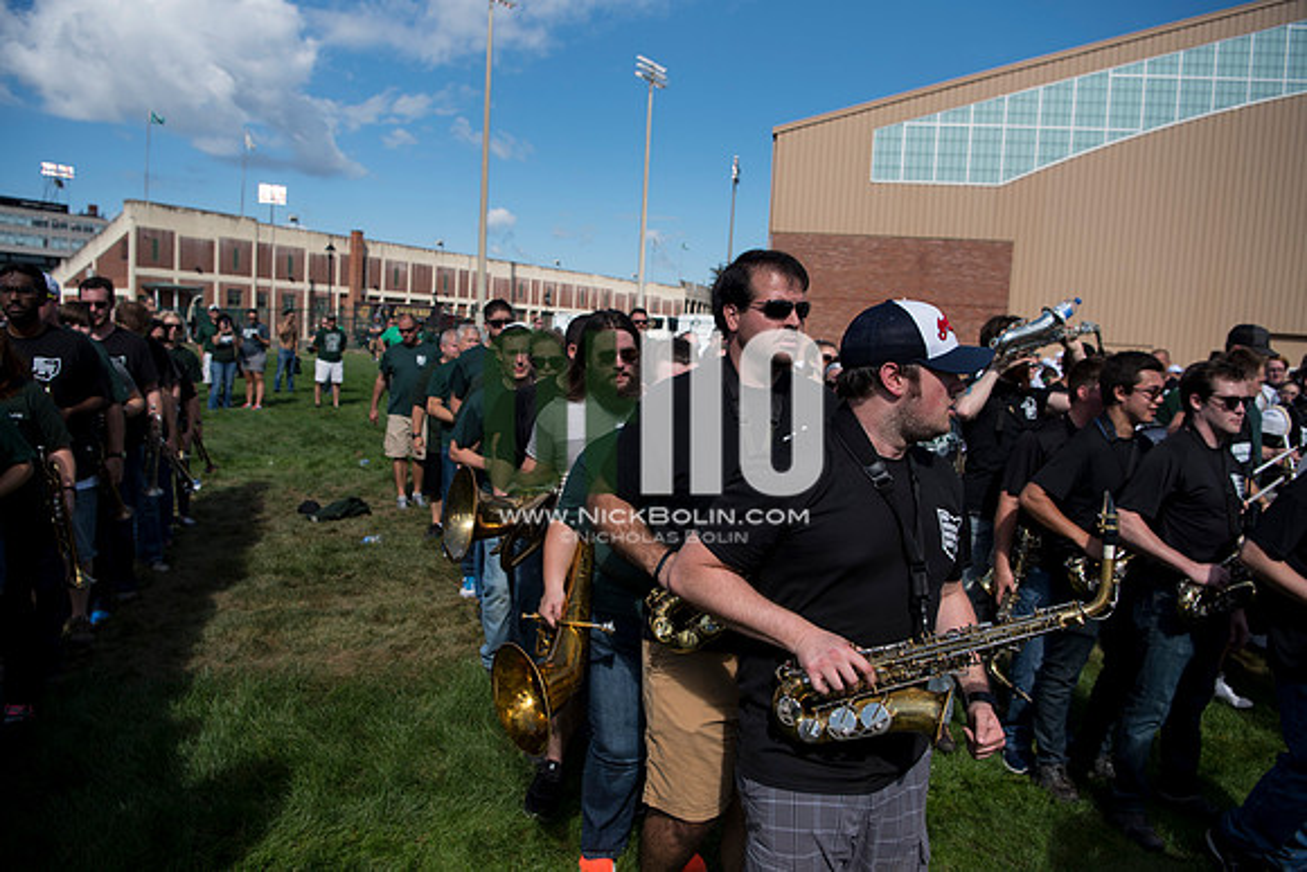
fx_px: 871
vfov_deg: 53.2
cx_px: 654
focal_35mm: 24
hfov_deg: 73.7
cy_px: 436
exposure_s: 1/2500
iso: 250
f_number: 4.5
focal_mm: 24
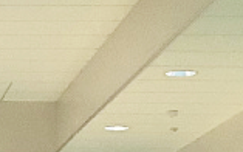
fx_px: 1662
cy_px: 617
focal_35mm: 251
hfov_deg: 8.1
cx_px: -181
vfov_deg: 4.7
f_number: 2.4
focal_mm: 3.3
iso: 50
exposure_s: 1/120
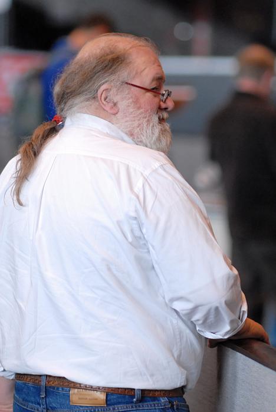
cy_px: 206
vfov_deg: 10.2
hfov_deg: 6.8
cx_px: 138
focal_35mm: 202
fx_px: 2324
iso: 800
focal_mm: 135
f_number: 2
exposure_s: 1/125
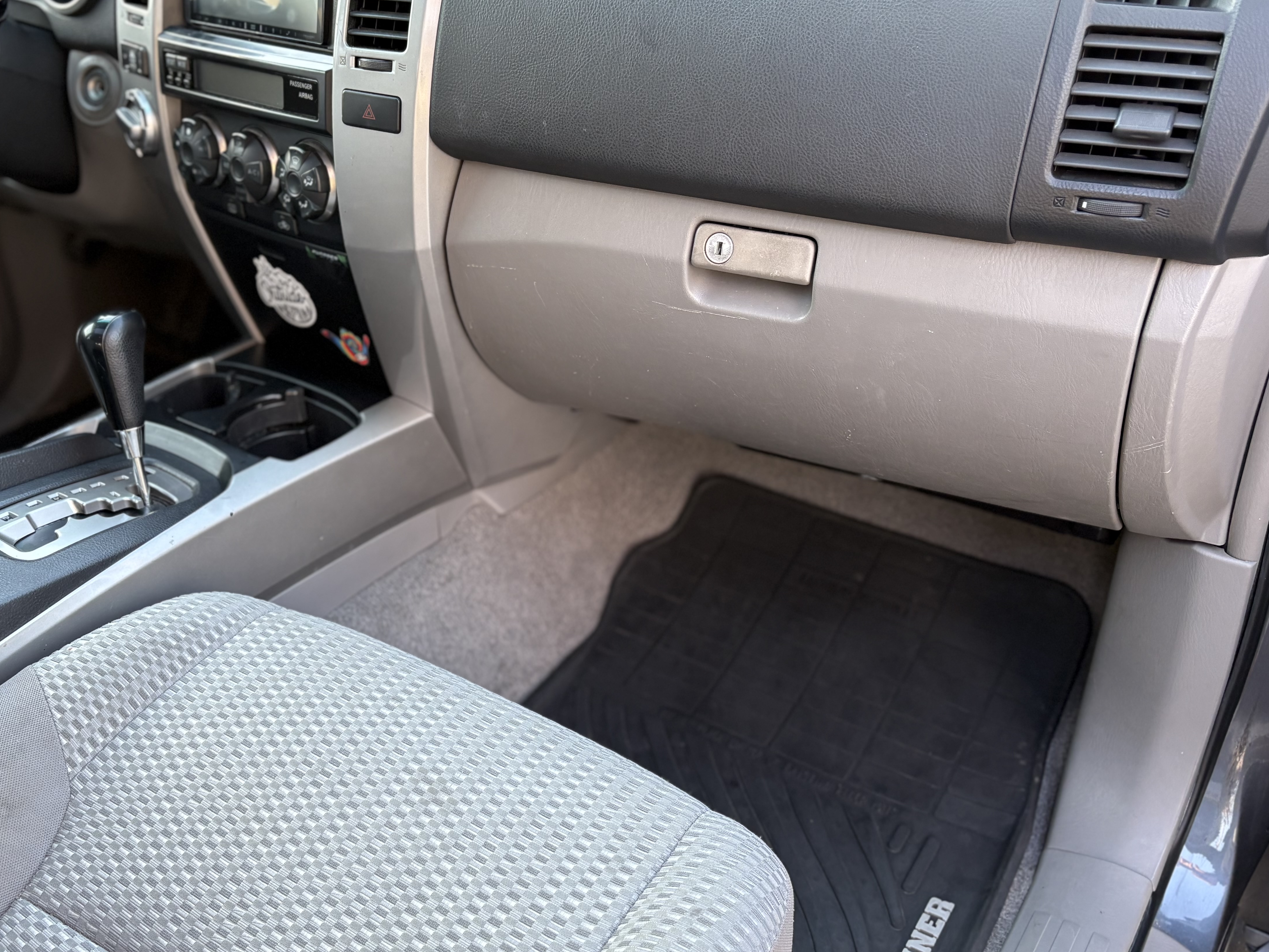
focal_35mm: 34
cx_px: 474
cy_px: 518
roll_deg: +5.4
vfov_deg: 41.8
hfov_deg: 53.4
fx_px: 1246
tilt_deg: -33.8
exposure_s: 1/98
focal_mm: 5.96
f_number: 1.6
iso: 125
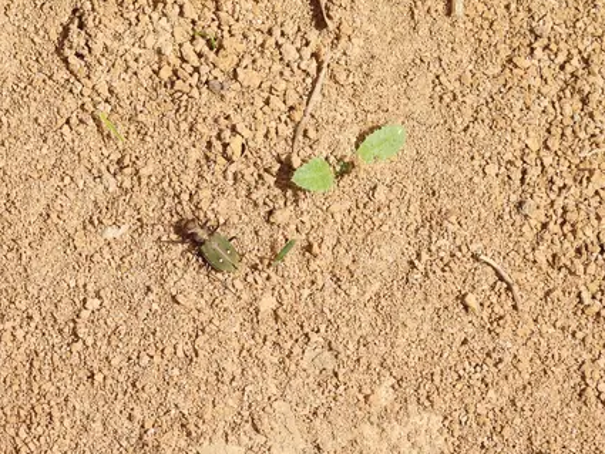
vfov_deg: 4.9
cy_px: 255
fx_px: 5262
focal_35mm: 301
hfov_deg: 6.6
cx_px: 204
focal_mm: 35.7
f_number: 6.3
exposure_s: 1/250
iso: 100
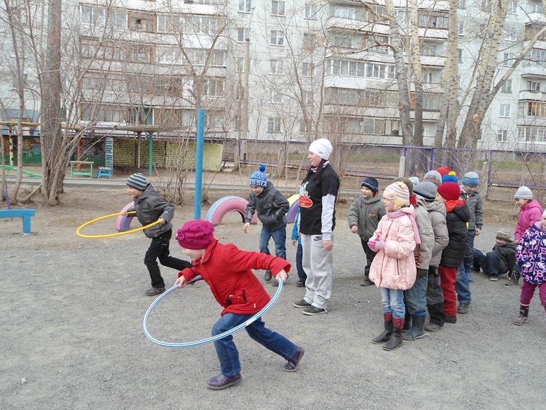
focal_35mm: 32
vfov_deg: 44.1
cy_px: 211
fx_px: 505
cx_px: 272
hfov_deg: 56.8
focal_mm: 5.6
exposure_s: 1/320
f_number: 3
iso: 80
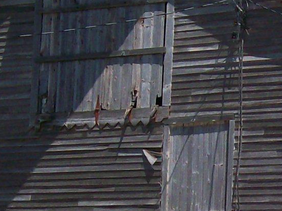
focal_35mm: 189
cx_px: 316
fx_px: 1539
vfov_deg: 7.8
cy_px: 212
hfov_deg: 10.3
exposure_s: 1/687
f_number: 5.4
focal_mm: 7.6
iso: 80
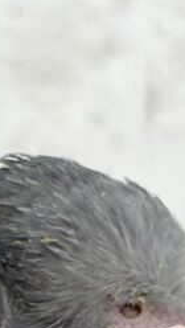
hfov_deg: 4.4
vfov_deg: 7.7
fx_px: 2383
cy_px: 485
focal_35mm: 274
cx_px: -234
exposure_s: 1/100
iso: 80
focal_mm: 5.96
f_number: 1.6
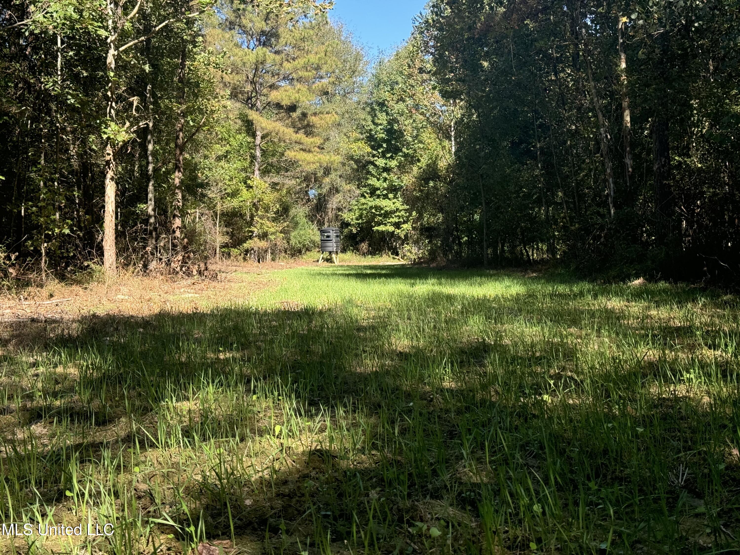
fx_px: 1026
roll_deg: +0.5
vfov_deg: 30.3
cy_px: 278
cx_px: 370
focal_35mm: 48
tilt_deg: -1.9
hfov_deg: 39.7
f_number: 1.78
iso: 64
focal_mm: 6.76
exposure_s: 1/1287
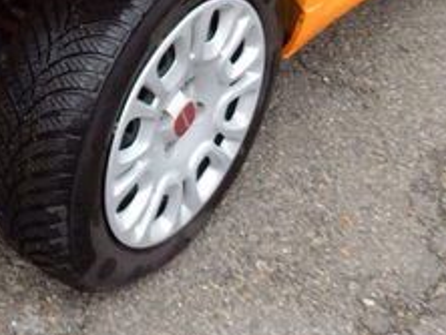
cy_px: -221
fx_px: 1161
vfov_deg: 14.8
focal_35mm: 90
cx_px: 50
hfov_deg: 21.3
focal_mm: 4.5
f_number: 3.7
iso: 125
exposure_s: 1/80
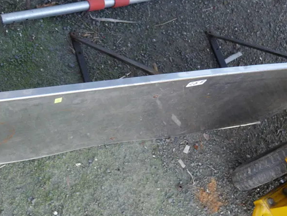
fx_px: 456
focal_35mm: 55
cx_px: 102
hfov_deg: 34.7
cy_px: 110
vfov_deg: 26.6
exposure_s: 1/80
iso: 200
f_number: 3.6
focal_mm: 16
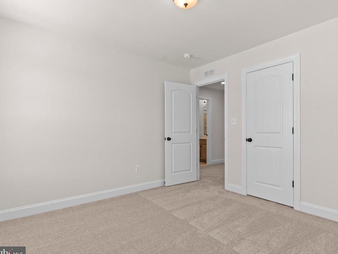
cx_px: 180
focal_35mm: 19
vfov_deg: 68.7
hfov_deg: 84.6
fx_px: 186
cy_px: 129
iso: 200
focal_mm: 17
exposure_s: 1/6
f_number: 8
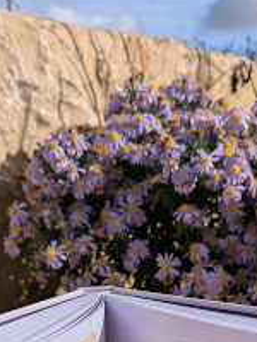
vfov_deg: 29.4
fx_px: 594
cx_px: 125
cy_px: 366
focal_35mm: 60
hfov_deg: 24.4
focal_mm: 6.81
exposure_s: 1/3425
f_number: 1.85
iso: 45
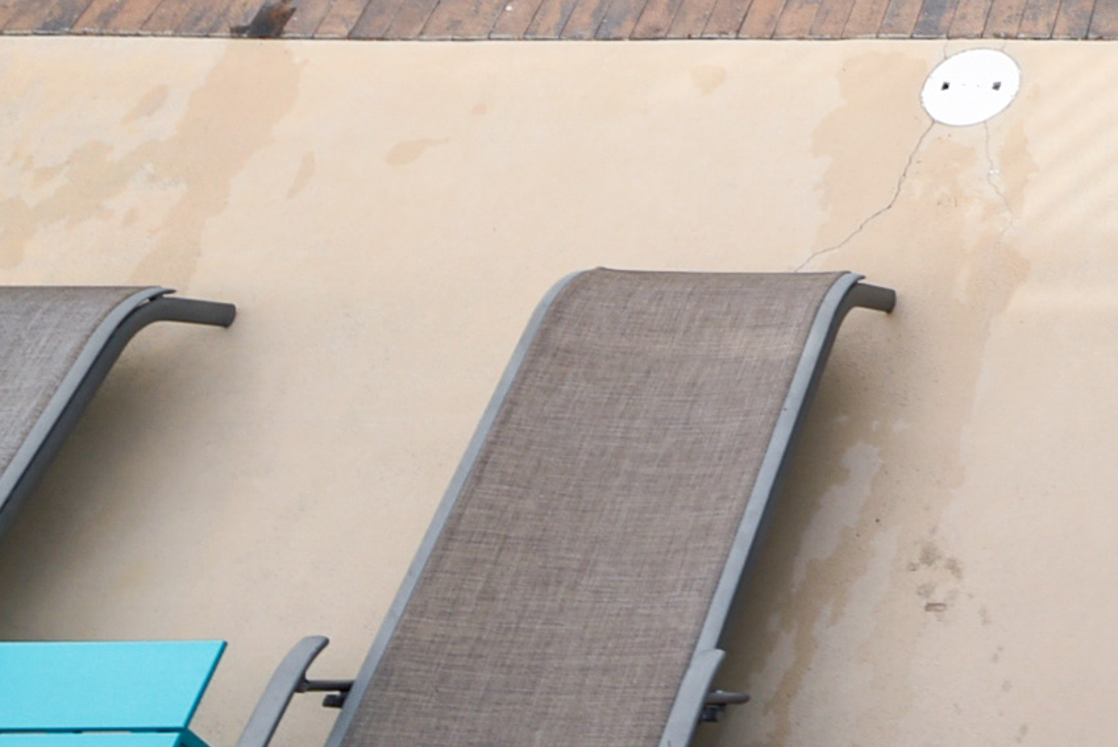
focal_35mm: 52
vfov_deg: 20.9
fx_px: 1616
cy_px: -455
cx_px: 1525
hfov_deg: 29.2
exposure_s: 1/200
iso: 100
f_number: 7.1
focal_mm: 12
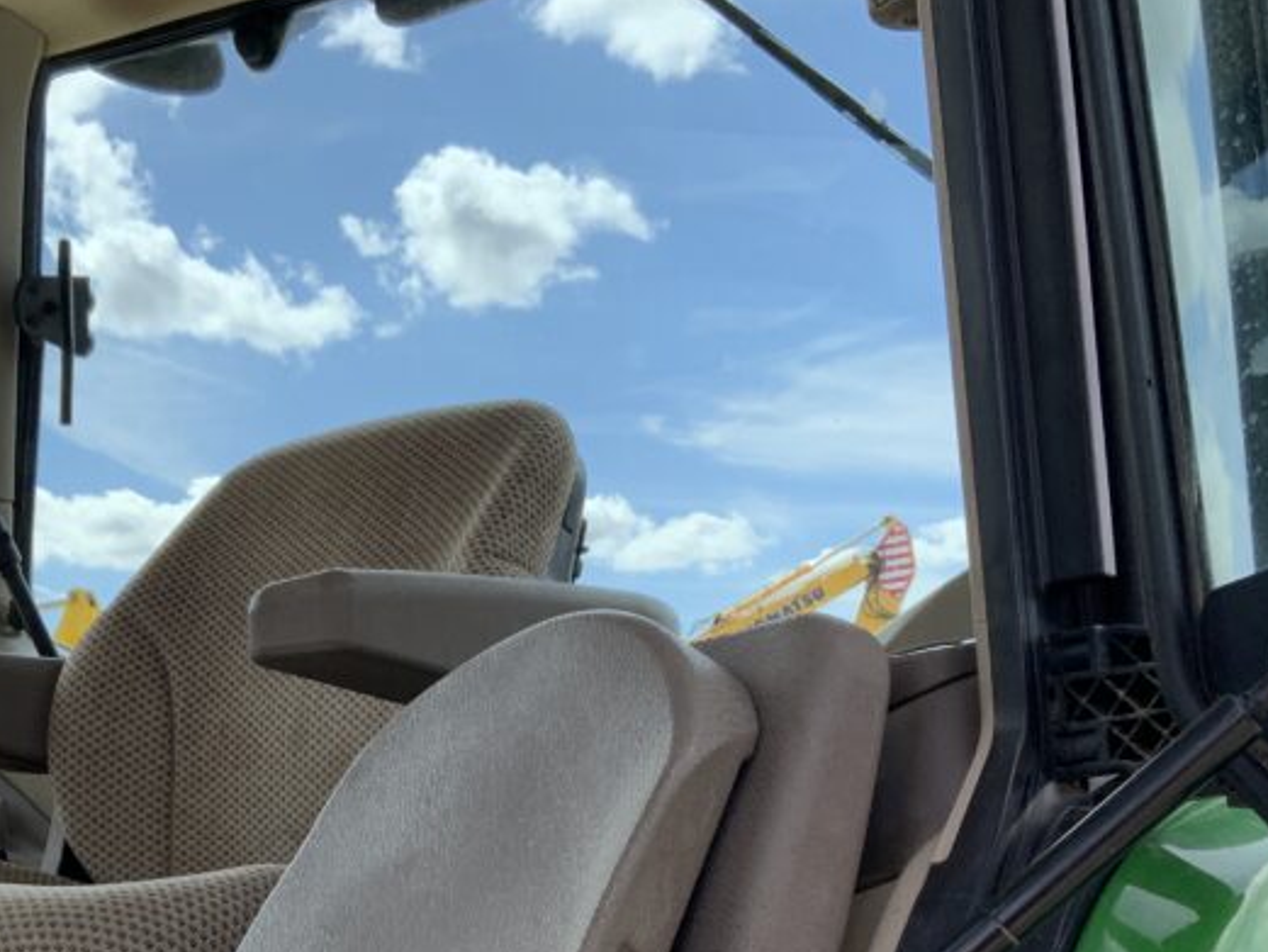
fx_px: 2088
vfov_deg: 24.6
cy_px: 925
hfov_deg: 33.5
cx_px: 441
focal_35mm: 57
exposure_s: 1/683
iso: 16
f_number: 1.8
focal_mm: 3
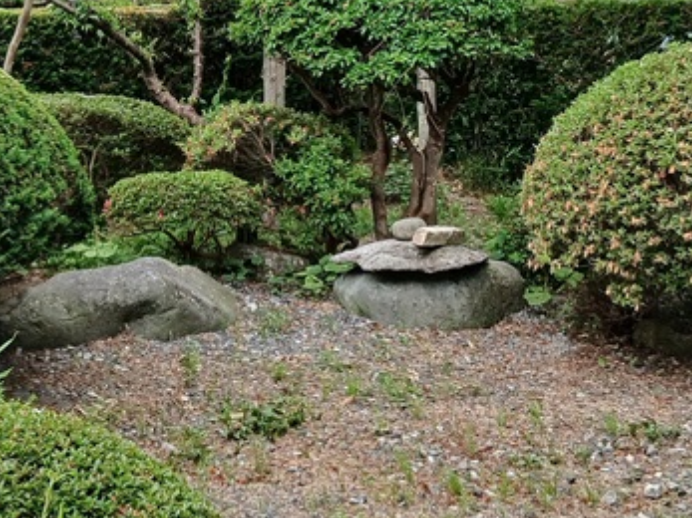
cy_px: 40
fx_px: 1499
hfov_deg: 25.7
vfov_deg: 19.2
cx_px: 191
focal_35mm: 75
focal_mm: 3.86
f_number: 1.8
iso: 20
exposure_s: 1/100
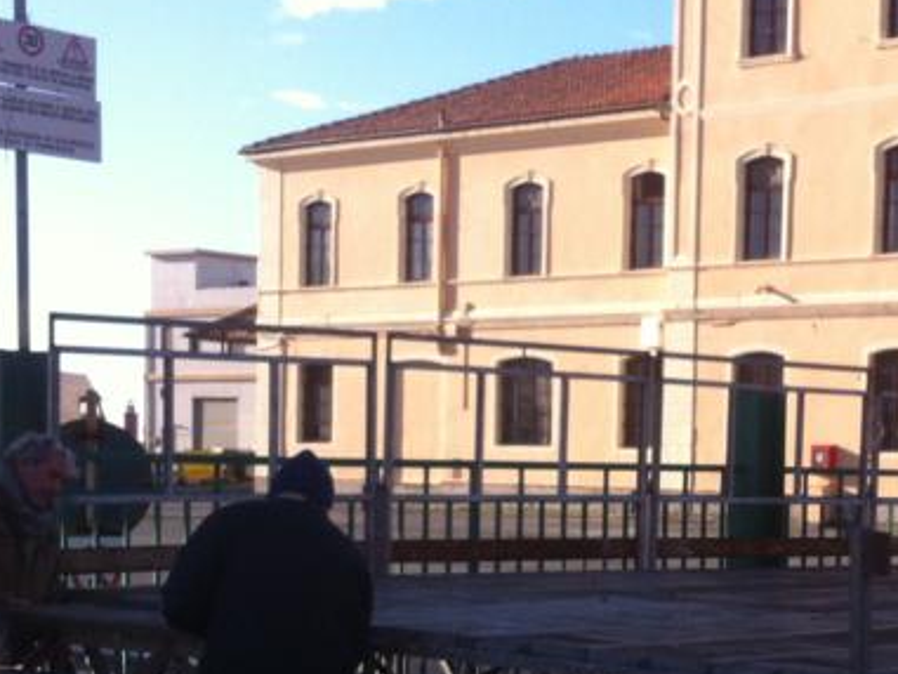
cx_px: 679
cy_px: 573
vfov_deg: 15.6
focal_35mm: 94
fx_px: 2439
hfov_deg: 20.7
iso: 80
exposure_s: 1/686
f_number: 2.8
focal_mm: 3.85
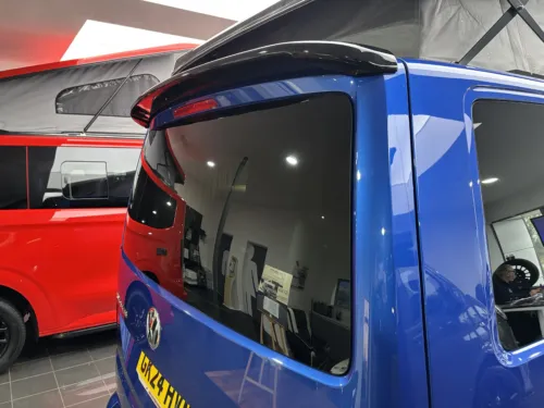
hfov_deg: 67.3
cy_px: 204
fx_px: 409
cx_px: 272
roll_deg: +0.8
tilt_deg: -5.5
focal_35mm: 26
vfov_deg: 53.1
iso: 250
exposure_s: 1/50
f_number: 1.6
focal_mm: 5.96
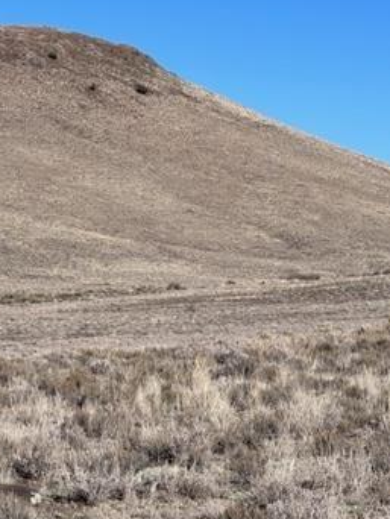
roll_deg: -0.3
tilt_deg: -0.4
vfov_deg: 13.7
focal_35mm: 144
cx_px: 146
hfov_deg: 10.3
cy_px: 276
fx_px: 2160
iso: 32
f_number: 2.8
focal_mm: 9
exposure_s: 1/1309
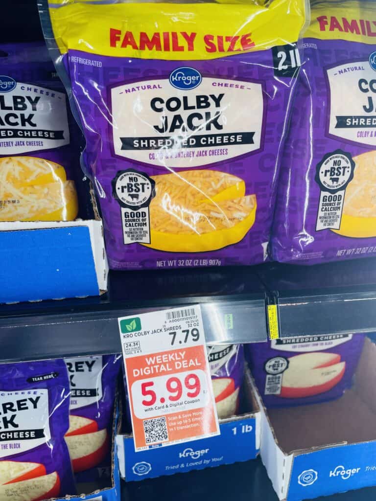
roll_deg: +1.3
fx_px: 377
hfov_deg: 53.1
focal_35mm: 26
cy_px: 250
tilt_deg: -18.5
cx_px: 188
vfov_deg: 67.3
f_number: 1.6
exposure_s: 1/121
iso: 40
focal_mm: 4.2
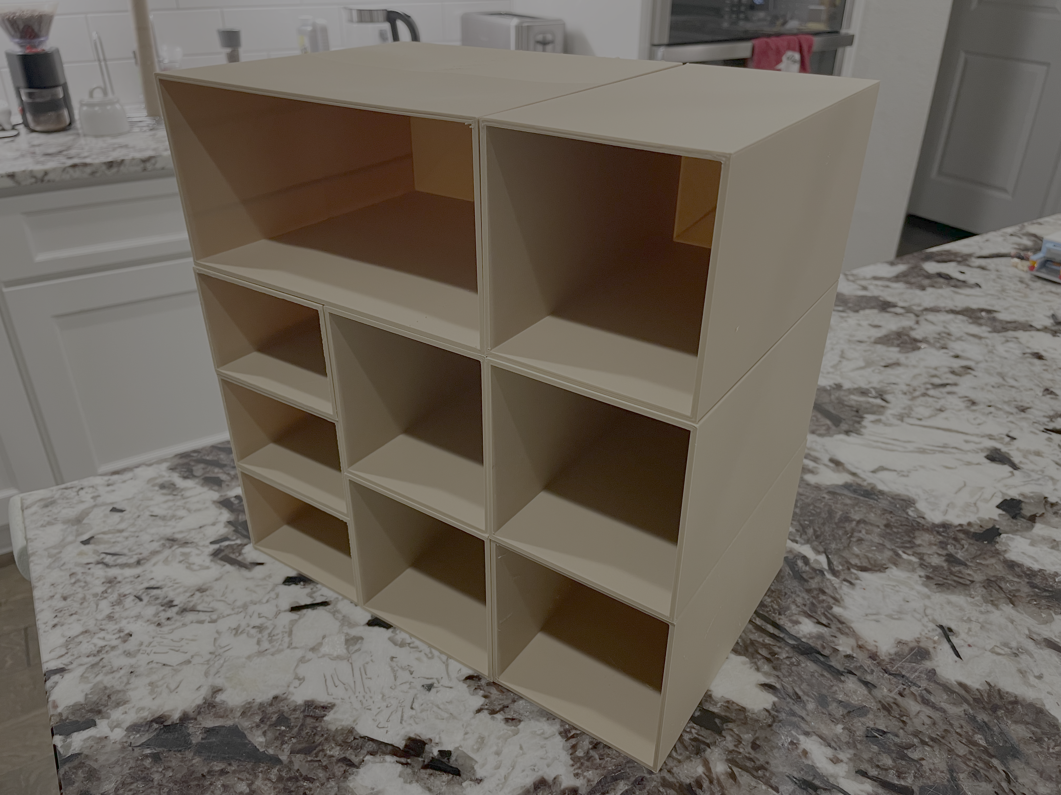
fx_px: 797
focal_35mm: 26
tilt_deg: -29.1
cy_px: 398
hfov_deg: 67.3
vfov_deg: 53.1
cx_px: 530
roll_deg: -0.1
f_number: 1.6
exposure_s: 1/60
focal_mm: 4.2
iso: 160
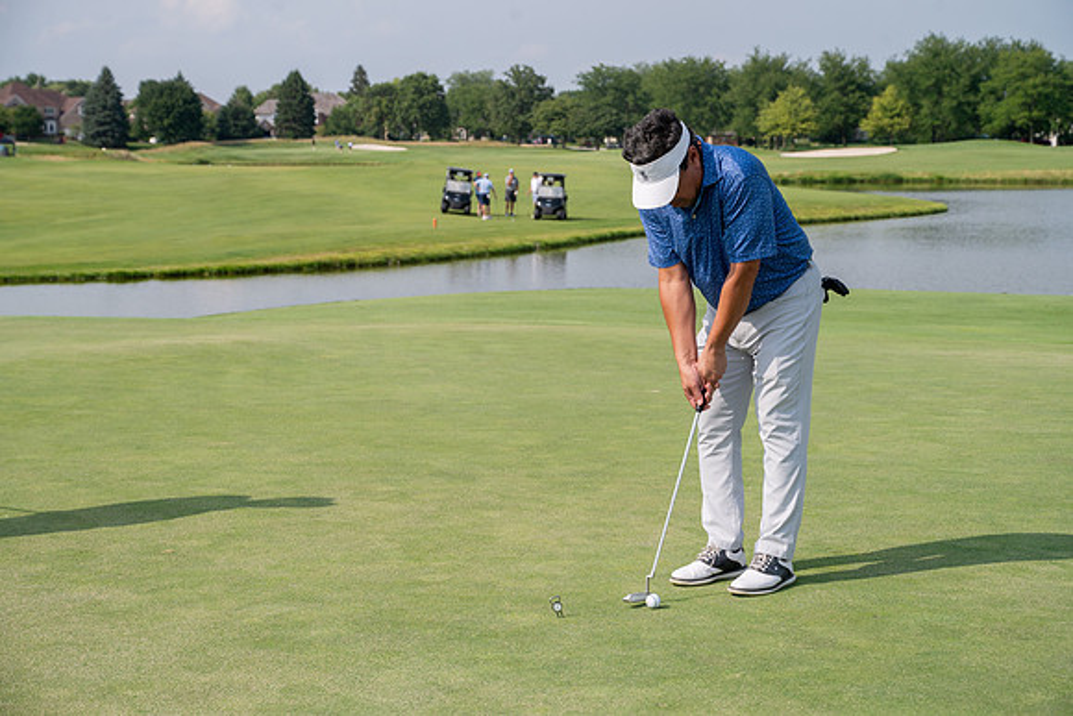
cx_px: 536
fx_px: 2092
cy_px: 358
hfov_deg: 28.8
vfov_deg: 19.4
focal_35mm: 70
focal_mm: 70
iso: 250
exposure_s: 1/1600
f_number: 6.3
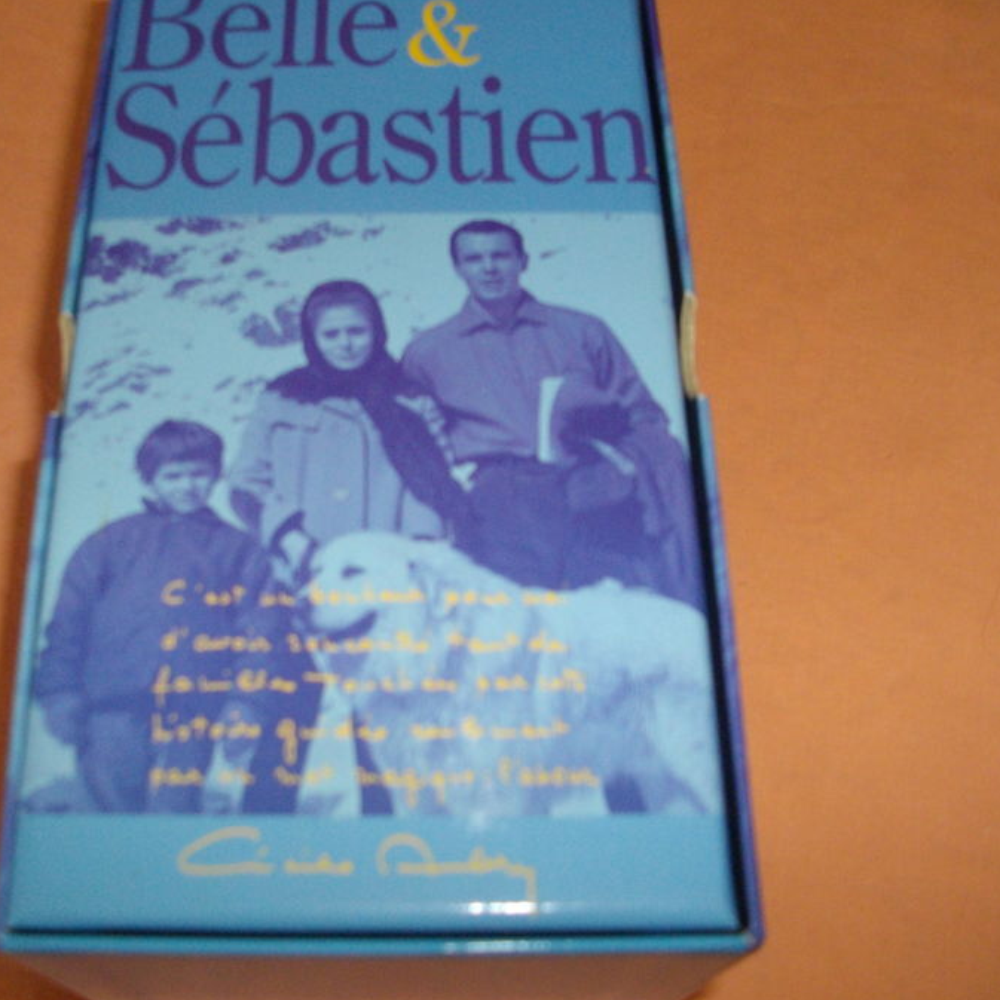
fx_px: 1373
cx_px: 355
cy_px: 480
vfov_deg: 40.0
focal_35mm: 42
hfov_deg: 39.7
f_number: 2.9
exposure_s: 1/50
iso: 200
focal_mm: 5.7
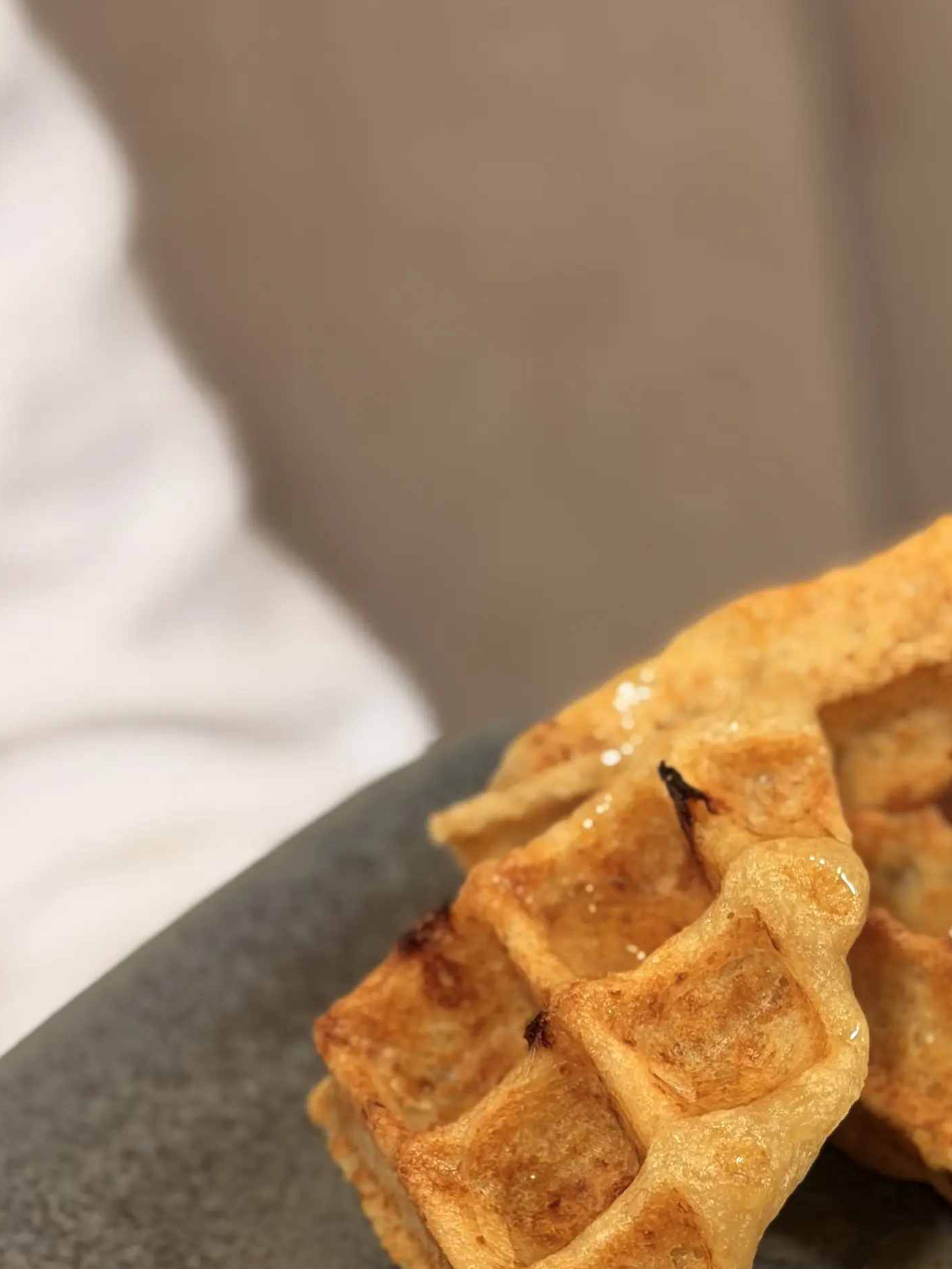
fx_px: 3813
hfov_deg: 14.1
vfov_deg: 18.3
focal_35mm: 104
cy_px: 1340
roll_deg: +1.6
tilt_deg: -35.6
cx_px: 843
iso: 64
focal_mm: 6.76
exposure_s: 1/60
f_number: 1.78
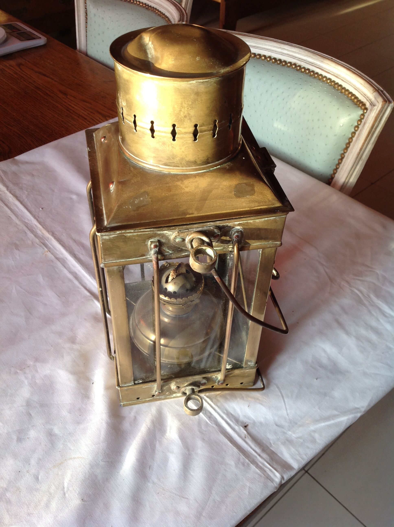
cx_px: 197
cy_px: 264
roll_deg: +3.1
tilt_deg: -44.1
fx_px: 533
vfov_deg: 52.7
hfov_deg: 40.6
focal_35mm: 35
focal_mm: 4.28
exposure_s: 1/40
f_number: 2.4
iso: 50
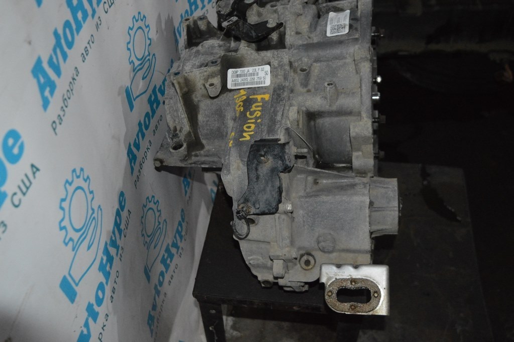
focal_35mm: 36
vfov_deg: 36.8
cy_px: 171
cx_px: 257
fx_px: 514
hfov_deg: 53.2
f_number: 4
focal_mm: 24
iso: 3200
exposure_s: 1/60
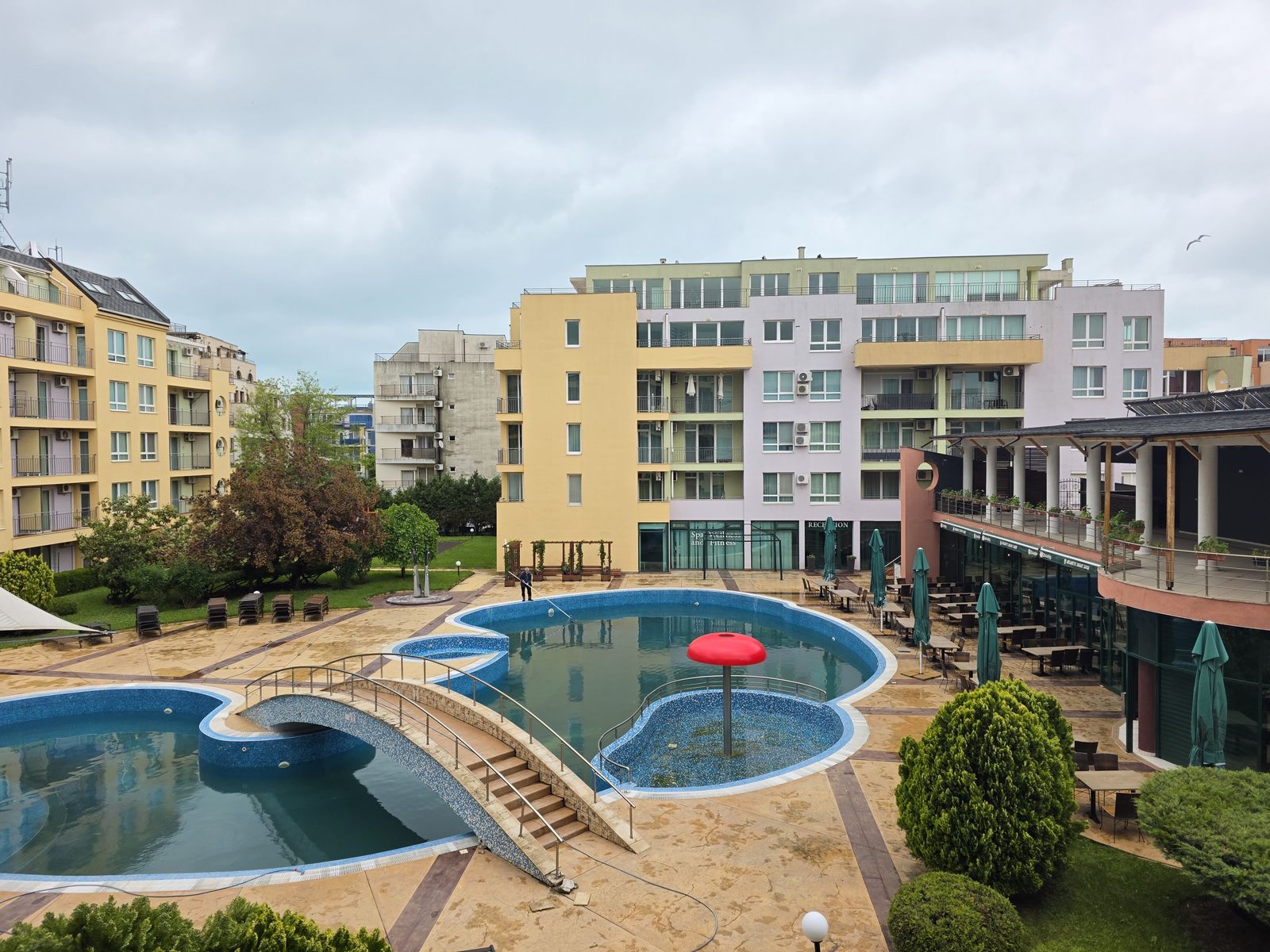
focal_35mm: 23
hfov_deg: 73.9
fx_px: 844
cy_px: 476
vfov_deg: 58.9
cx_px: 635
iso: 80
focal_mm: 6.3
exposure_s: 1/2805
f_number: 1.7
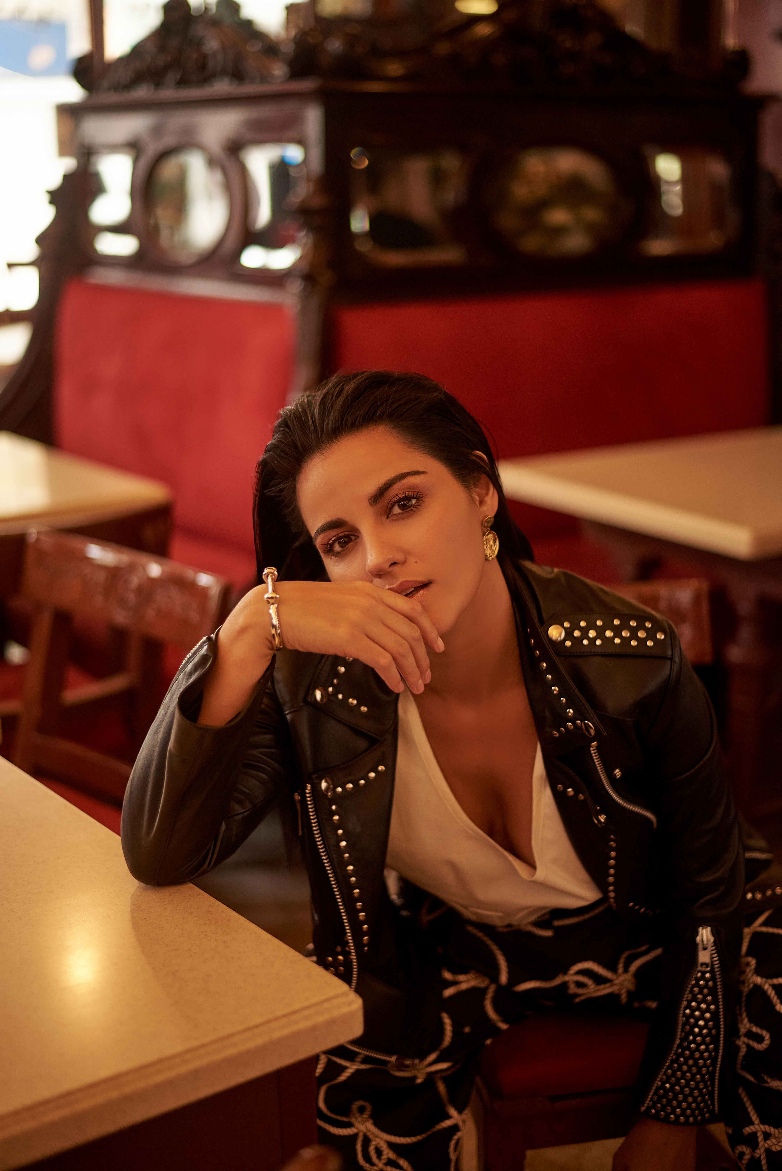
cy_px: 586
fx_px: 1628
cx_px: 391
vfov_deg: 39.6
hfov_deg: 27.0
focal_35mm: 50
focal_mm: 50
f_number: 1.8
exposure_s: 1/500
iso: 400
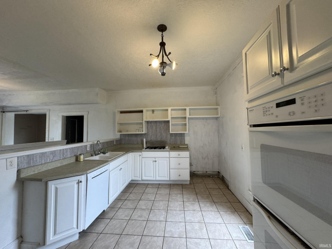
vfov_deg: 85.7
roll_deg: +0.3
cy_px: 124
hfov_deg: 102.1
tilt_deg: +3.0
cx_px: 166
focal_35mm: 14
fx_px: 134
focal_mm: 2.22
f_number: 2.2
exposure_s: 1/120
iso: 125
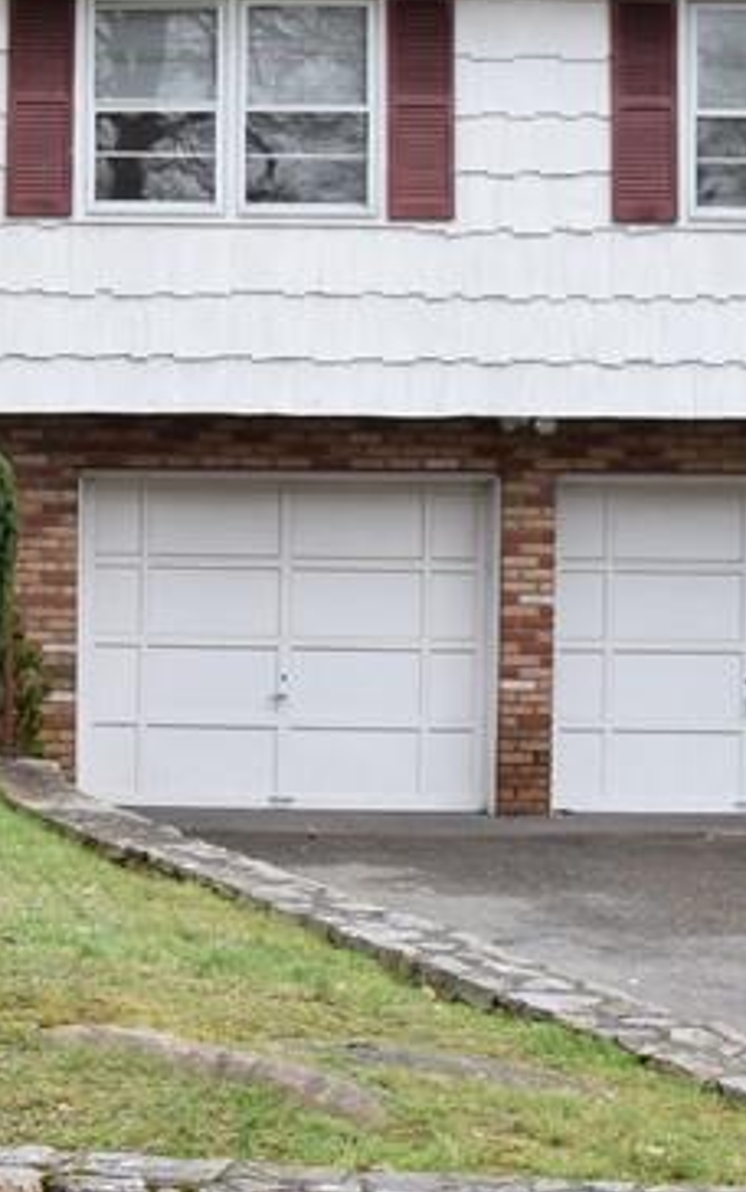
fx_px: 2663
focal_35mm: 82
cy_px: 562
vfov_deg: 25.2
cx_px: -119
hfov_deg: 15.4
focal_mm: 18
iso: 200
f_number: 8
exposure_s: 1/250
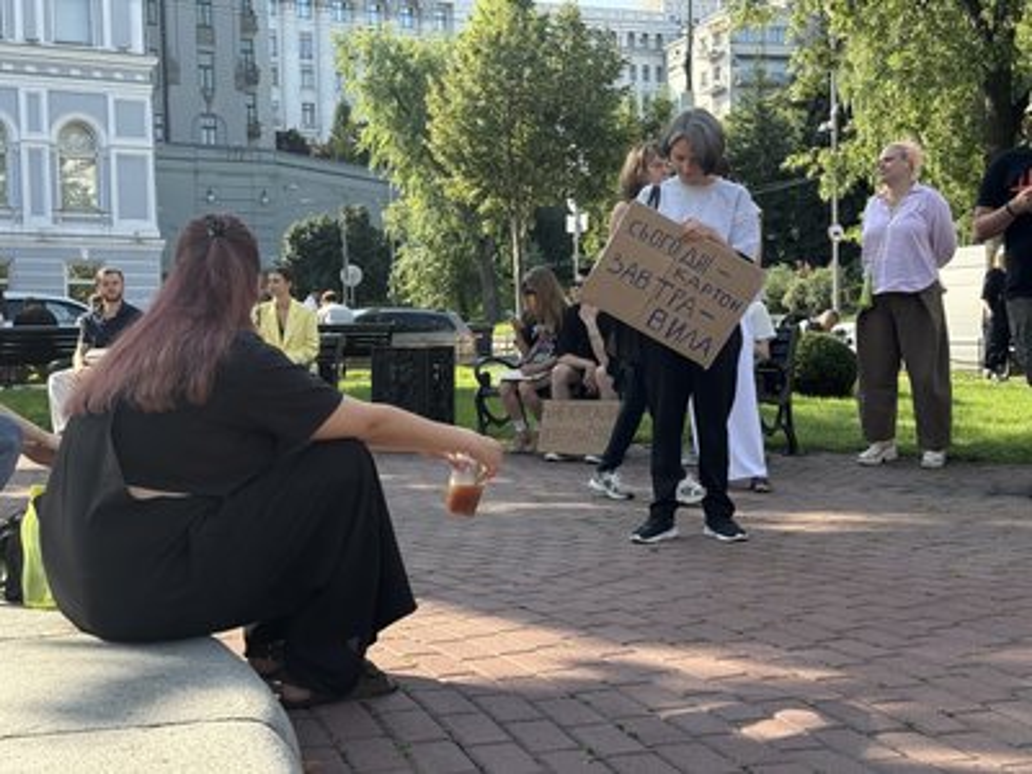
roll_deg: +1.6
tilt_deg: -1.6
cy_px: 387
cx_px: 516
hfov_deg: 39.7
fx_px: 1431
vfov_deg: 30.3
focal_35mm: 48
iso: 64
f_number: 1.78
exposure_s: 1/952
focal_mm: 6.76
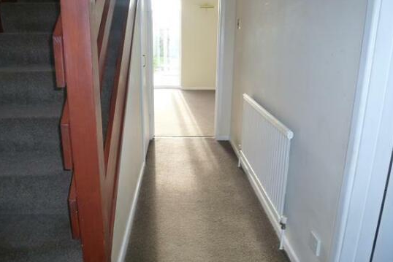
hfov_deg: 67.3
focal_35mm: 27
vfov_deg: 47.8
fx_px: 295
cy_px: 112
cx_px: 186
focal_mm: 4.3
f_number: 3.3
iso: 400
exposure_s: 1/60
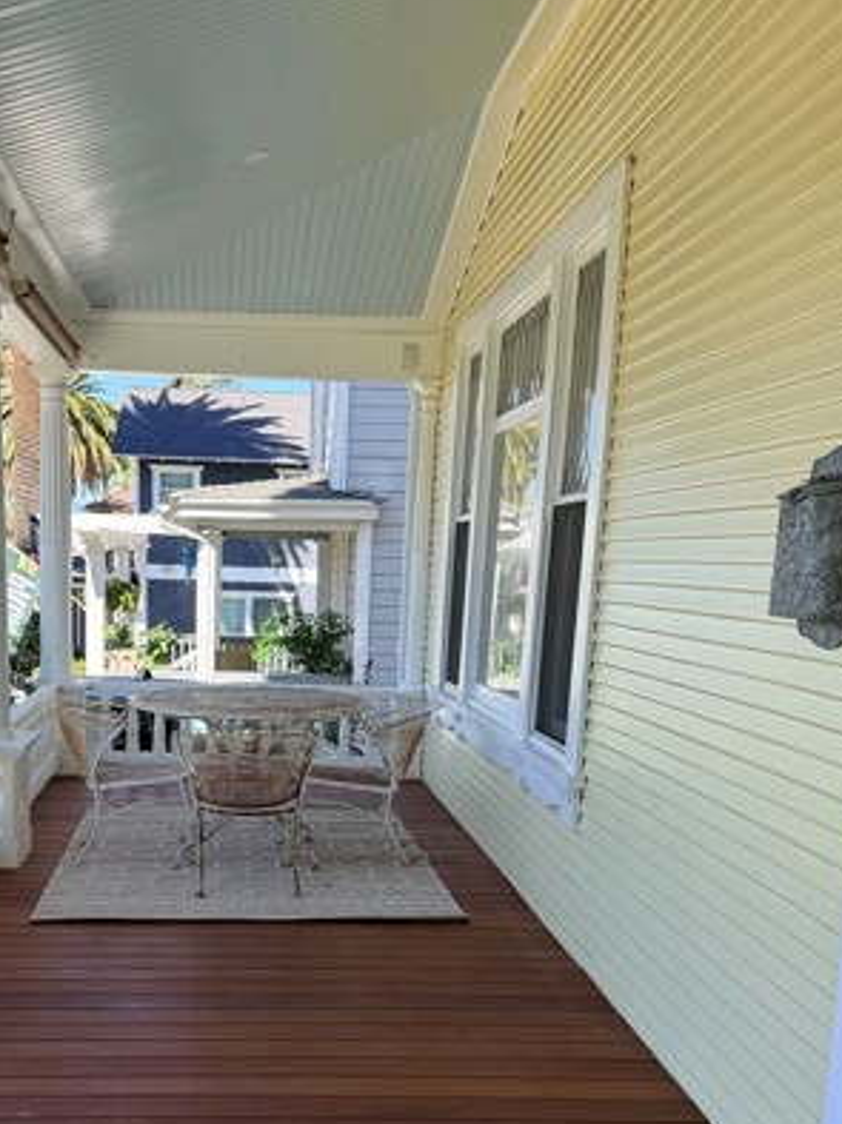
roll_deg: -2.0
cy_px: 776
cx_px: 268
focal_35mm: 39
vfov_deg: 46.9
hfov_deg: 36.3
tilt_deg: -10.1
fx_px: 1266
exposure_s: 1/1522
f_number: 1.78
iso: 100
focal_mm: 6.76
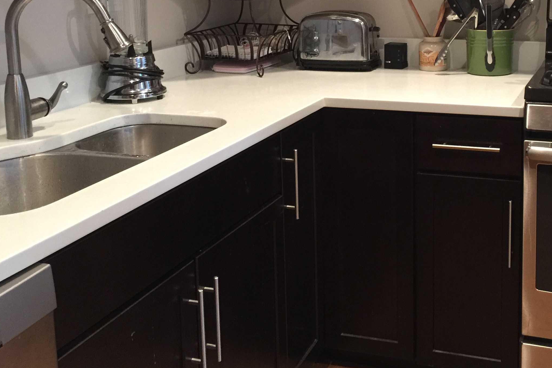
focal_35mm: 48
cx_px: 385
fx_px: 736
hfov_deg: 40.4
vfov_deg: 27.5
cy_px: 74
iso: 125
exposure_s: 1/10
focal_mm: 4.15
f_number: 2.2
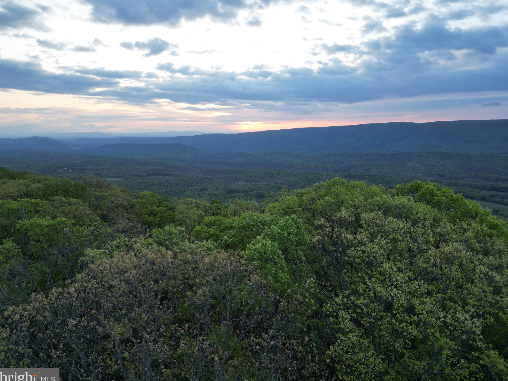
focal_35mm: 25
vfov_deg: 54.9
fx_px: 367
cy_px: 191
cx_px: 259
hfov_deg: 69.4
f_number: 1.7
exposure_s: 1/200
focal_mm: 6.72
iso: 100
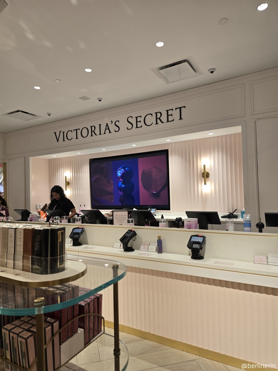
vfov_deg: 73.9
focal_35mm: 23
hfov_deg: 58.9
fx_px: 246
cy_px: 186
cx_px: 139
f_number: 1.7
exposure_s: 1/120
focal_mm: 6.3
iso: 100
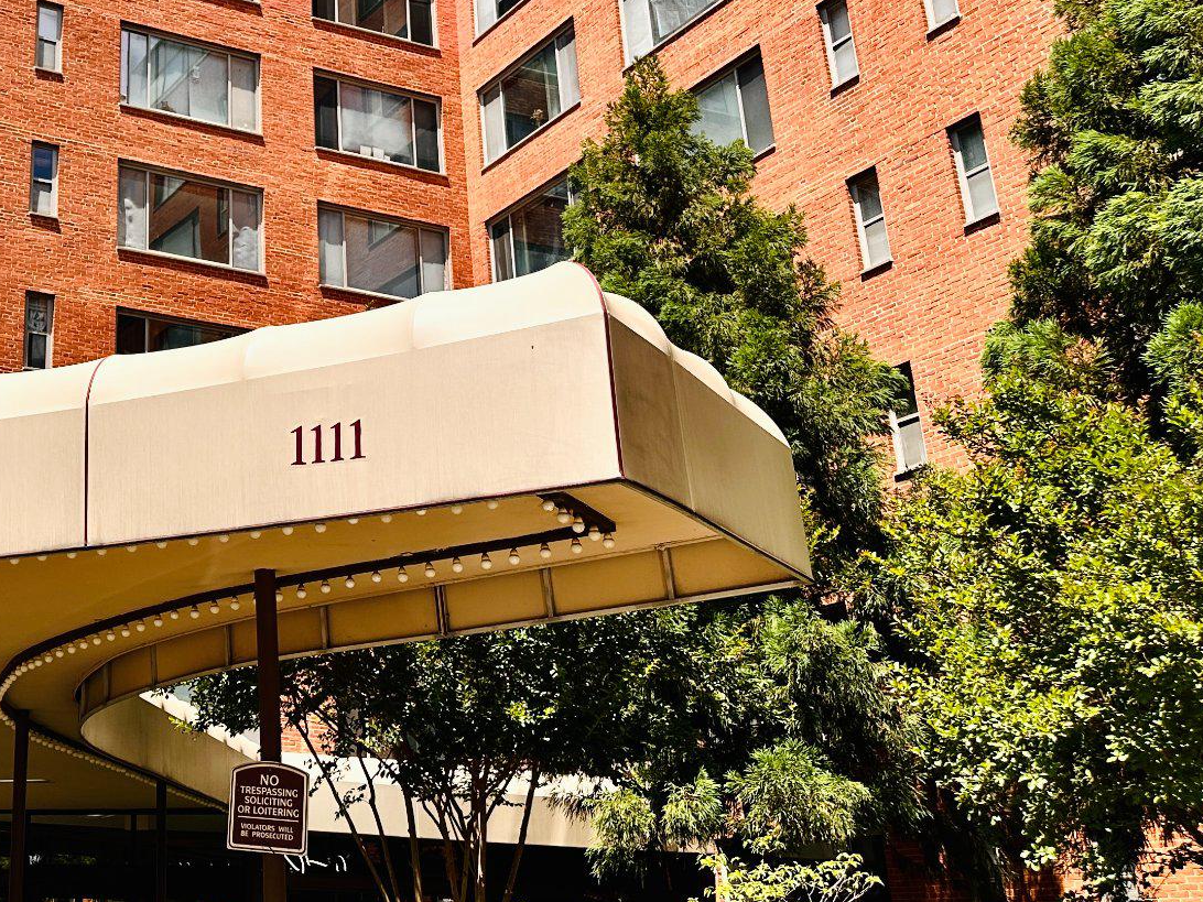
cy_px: 313
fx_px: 1564
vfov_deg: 32.0
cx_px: 107
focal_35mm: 45
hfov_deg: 38.9
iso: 80
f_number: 1.78
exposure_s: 1/2203
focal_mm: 6.86
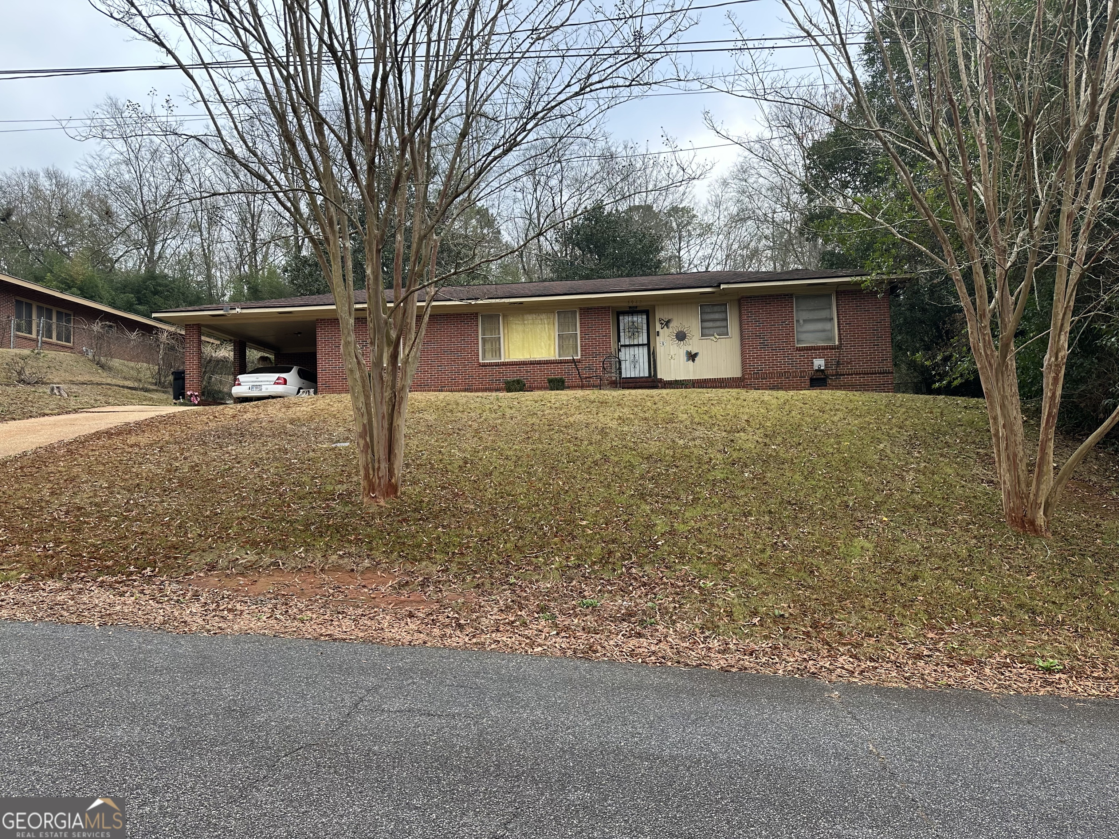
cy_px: 420
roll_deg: +1.7
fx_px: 776
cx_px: 560
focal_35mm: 24
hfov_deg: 71.6
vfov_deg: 56.8
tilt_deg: +4.8
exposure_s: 1/163
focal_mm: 6.86
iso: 80
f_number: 1.78
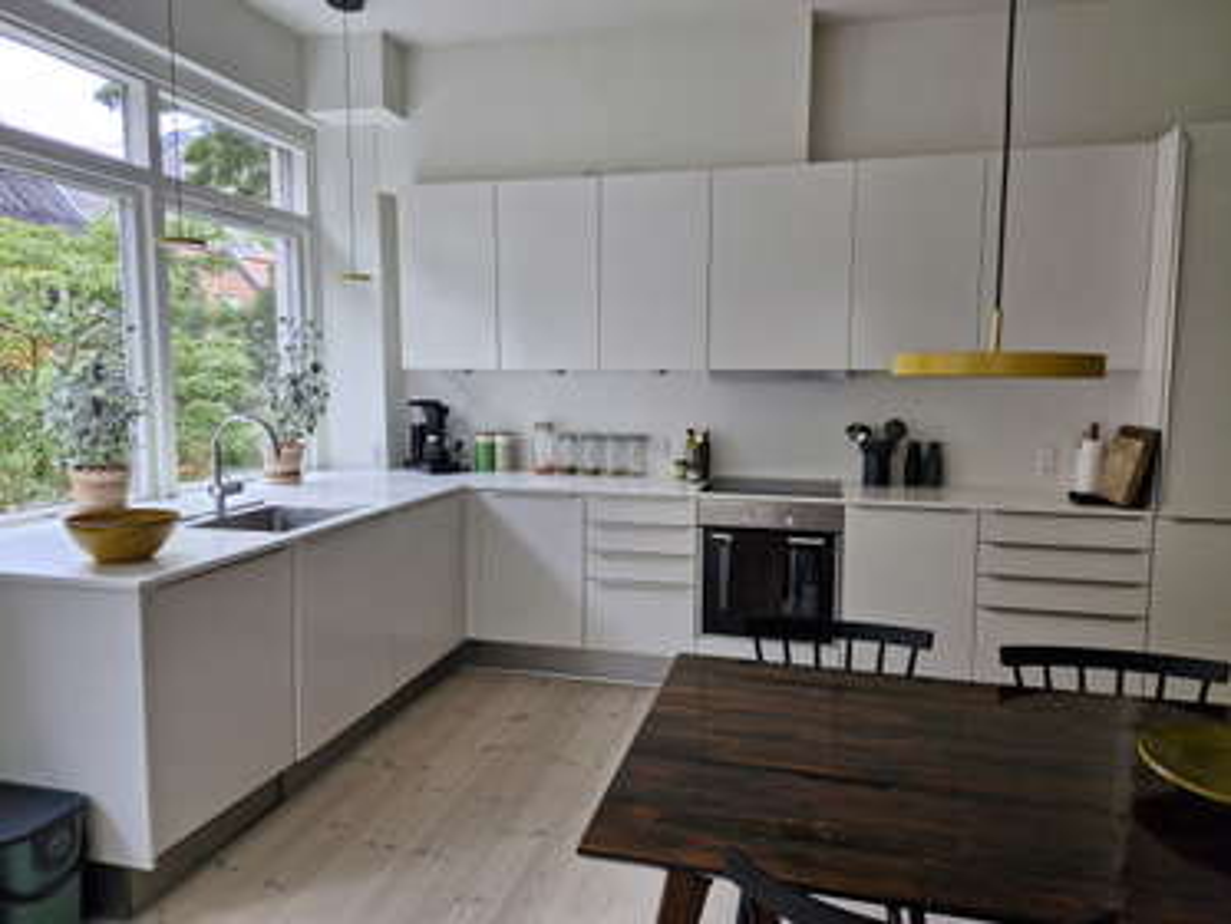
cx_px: 616
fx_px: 818
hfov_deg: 73.9
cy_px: 462
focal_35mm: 23
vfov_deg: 58.9
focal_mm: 5.54
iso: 80
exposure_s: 1/180
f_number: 1.8
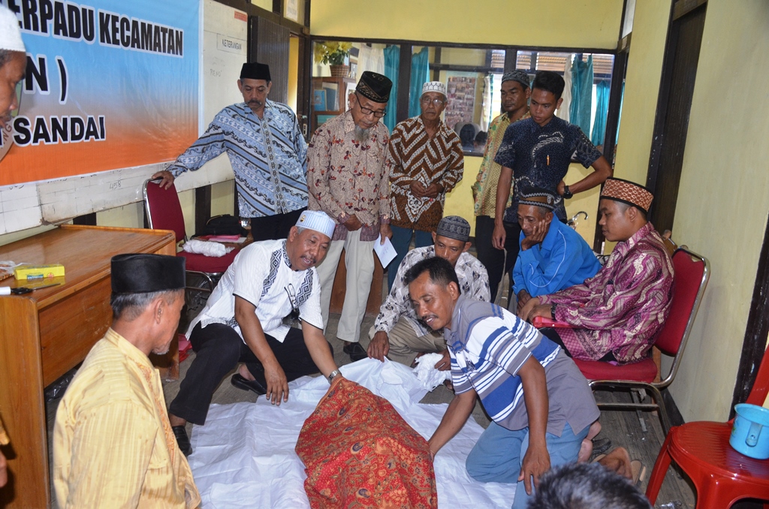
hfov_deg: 57.3
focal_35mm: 33
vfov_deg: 39.8
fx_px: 703
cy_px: 254
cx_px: 384
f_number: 3.5
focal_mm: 22
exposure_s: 1/60
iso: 800
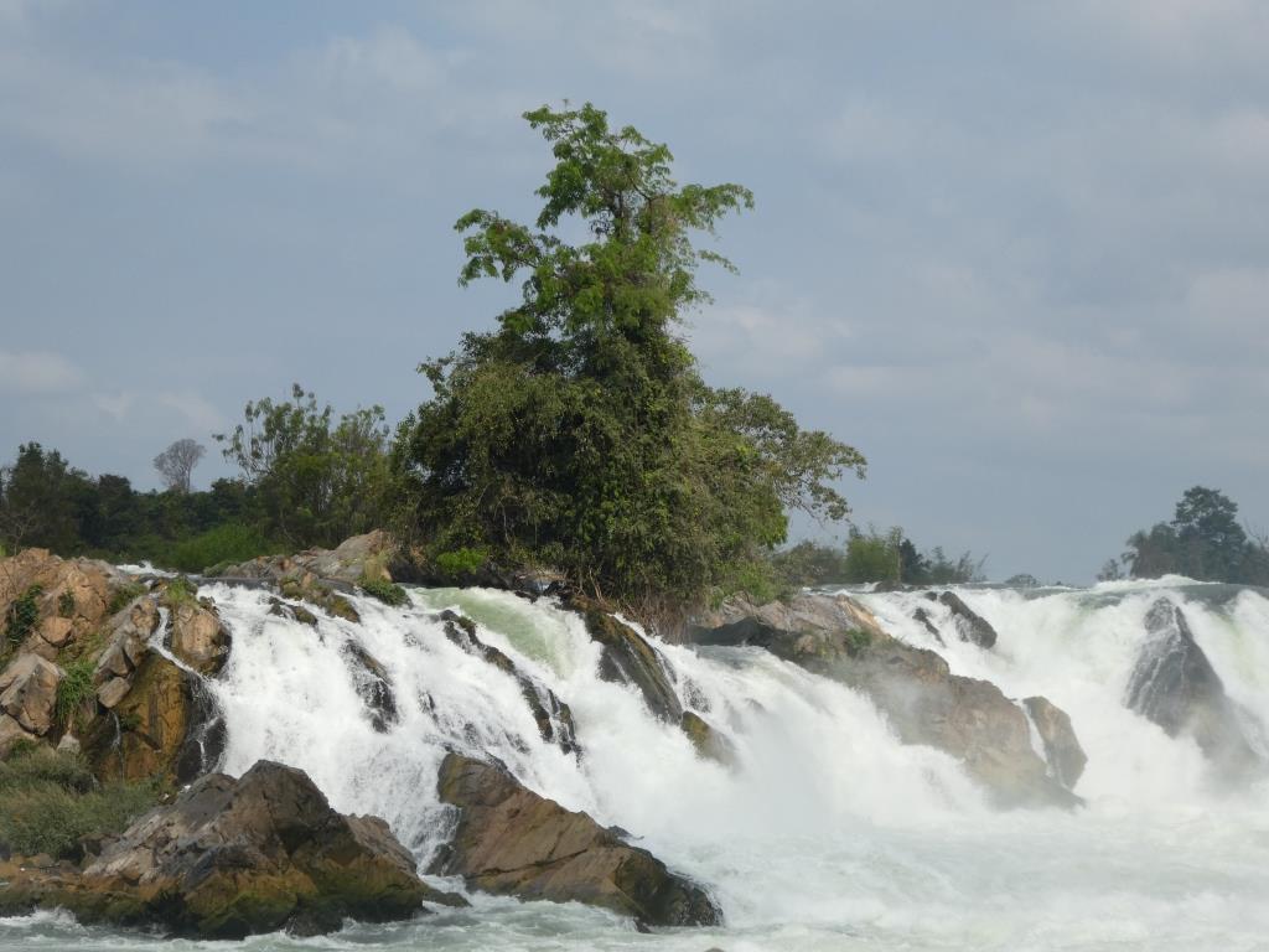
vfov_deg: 12.9
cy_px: 476
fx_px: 4216
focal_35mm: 115
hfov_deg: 17.1
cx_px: 634
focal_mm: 20.6
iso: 80
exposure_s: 1/640
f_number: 5.1
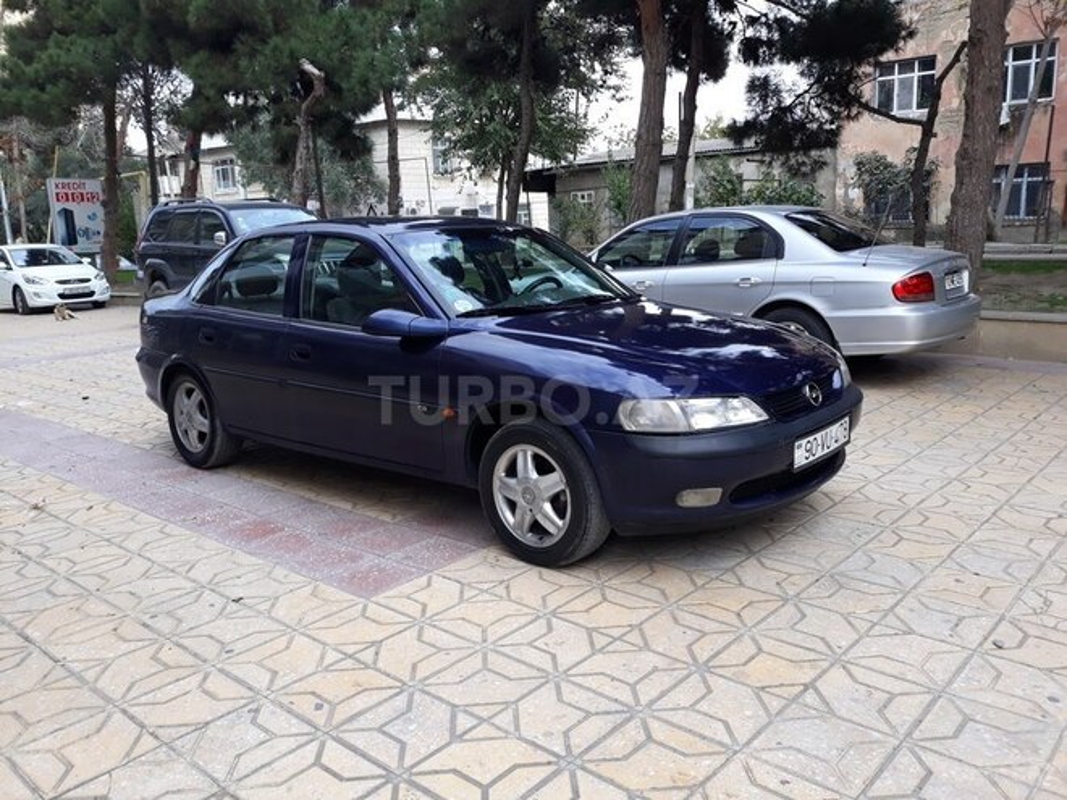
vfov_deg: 51.4
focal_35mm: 27
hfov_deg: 65.3
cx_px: 534
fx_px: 832
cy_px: 400
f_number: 1.7
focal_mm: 3.71
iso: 40
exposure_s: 1/236
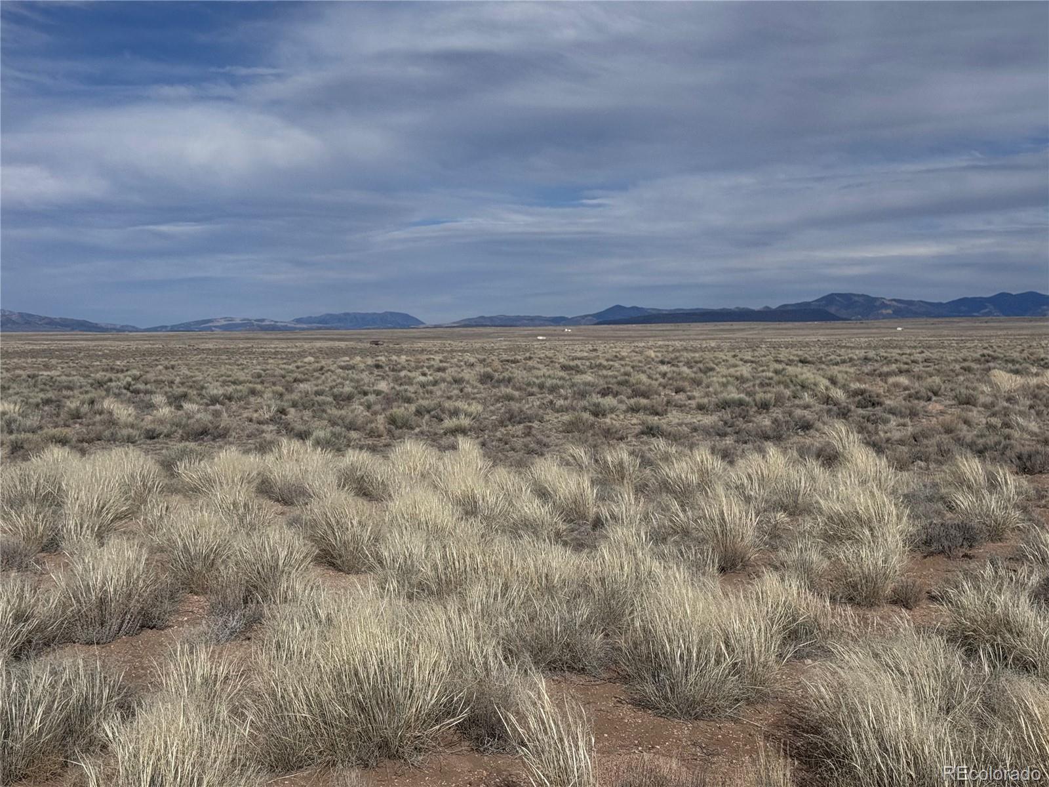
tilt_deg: -2.9
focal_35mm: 48
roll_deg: +0.3
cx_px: 524
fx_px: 1455
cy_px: 394
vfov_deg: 30.3
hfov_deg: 39.7
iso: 80
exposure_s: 1/15385
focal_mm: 6.76
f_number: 1.78
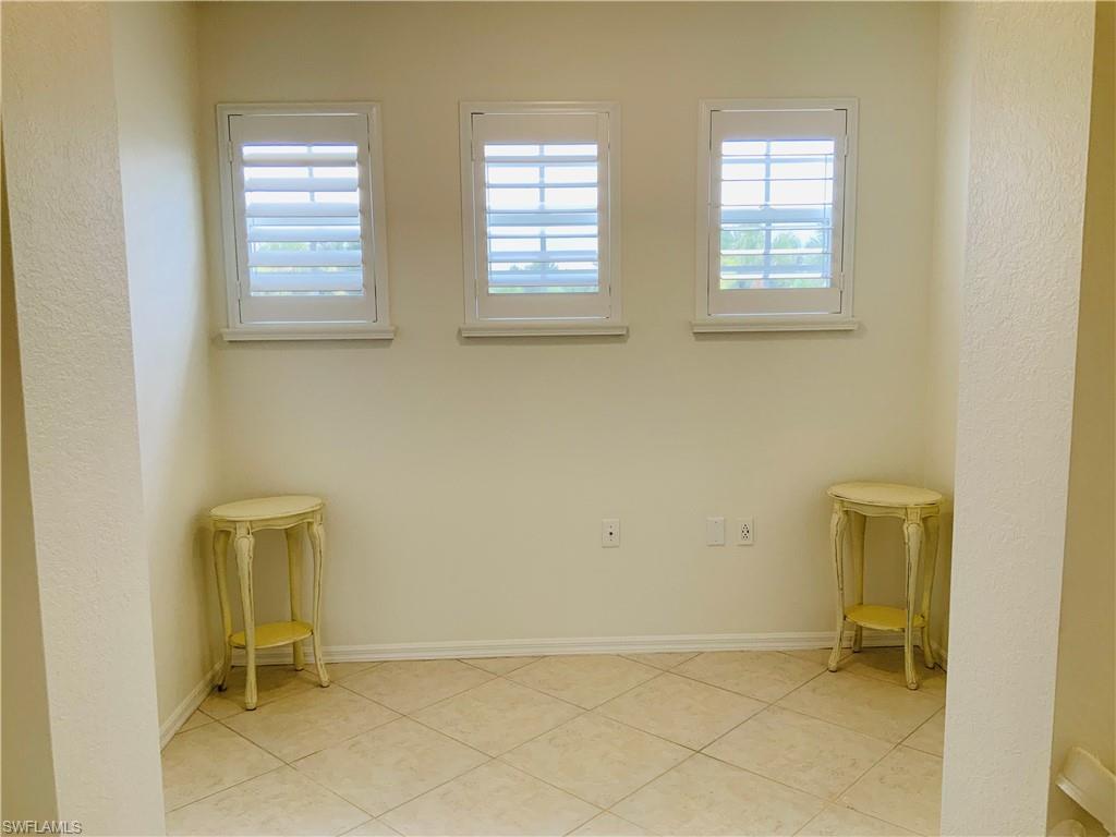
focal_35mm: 29
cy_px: 418
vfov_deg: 48.2
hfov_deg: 61.7
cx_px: 558
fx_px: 935
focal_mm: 3
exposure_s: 1/120
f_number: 1.8
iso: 40
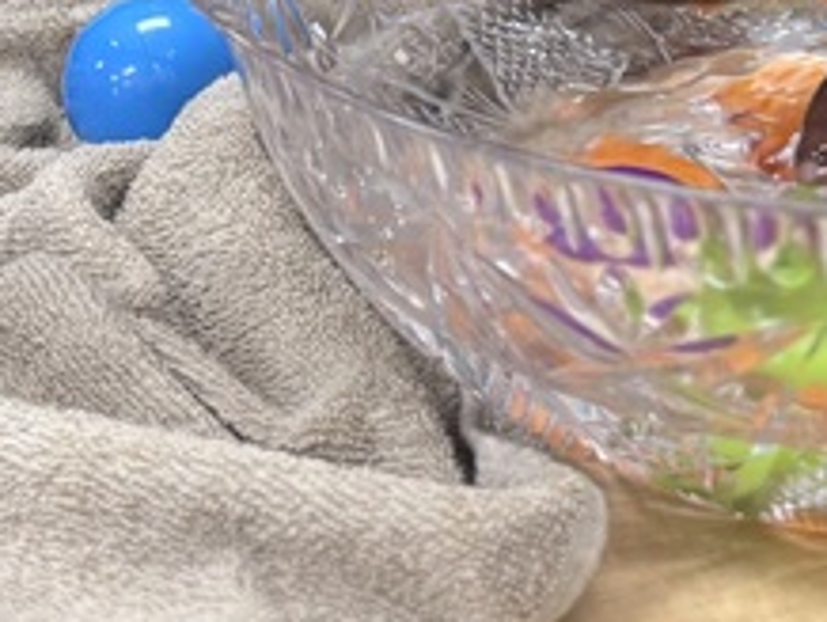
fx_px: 2918
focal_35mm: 122
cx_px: 603
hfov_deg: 16.1
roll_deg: -0.2
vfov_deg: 11.5
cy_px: -402
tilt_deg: -14.1
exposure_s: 1/60
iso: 125
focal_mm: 5.96
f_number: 1.6
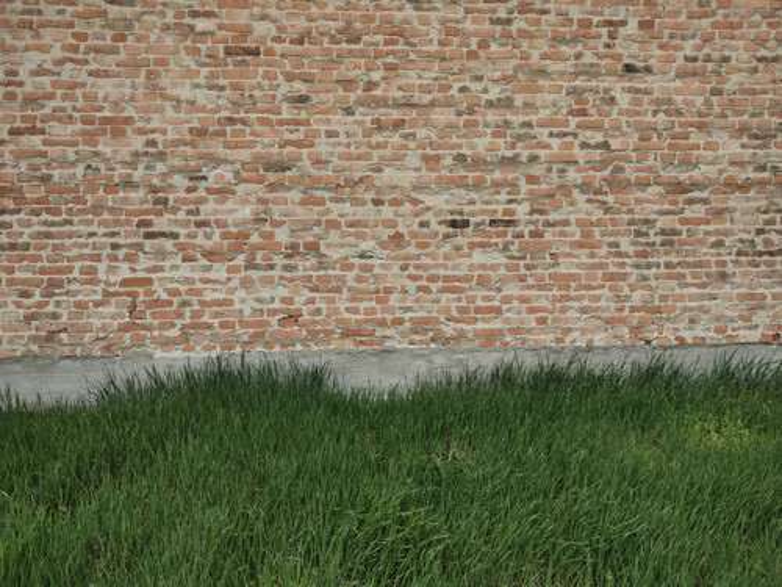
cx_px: 391
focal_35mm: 24
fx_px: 542
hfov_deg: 71.6
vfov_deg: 56.8
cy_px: 294
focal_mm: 5.56
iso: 100
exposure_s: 1/160
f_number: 1.8
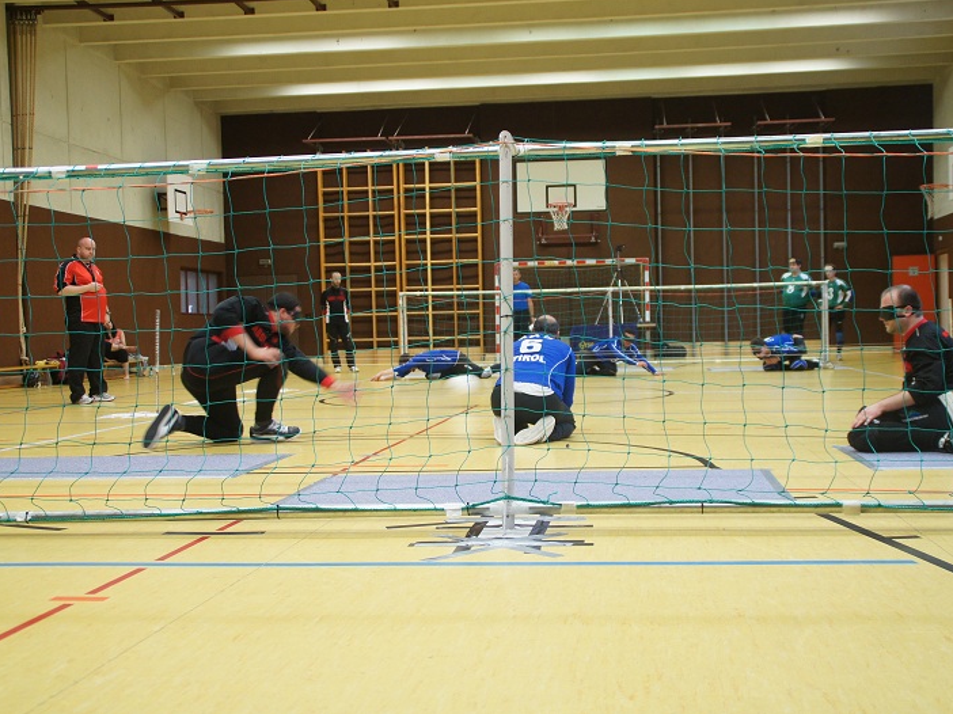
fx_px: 1266
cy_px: 356
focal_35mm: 46
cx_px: 508
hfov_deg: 41.2
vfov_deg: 31.5
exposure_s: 1/50
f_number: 4
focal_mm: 28
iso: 1000
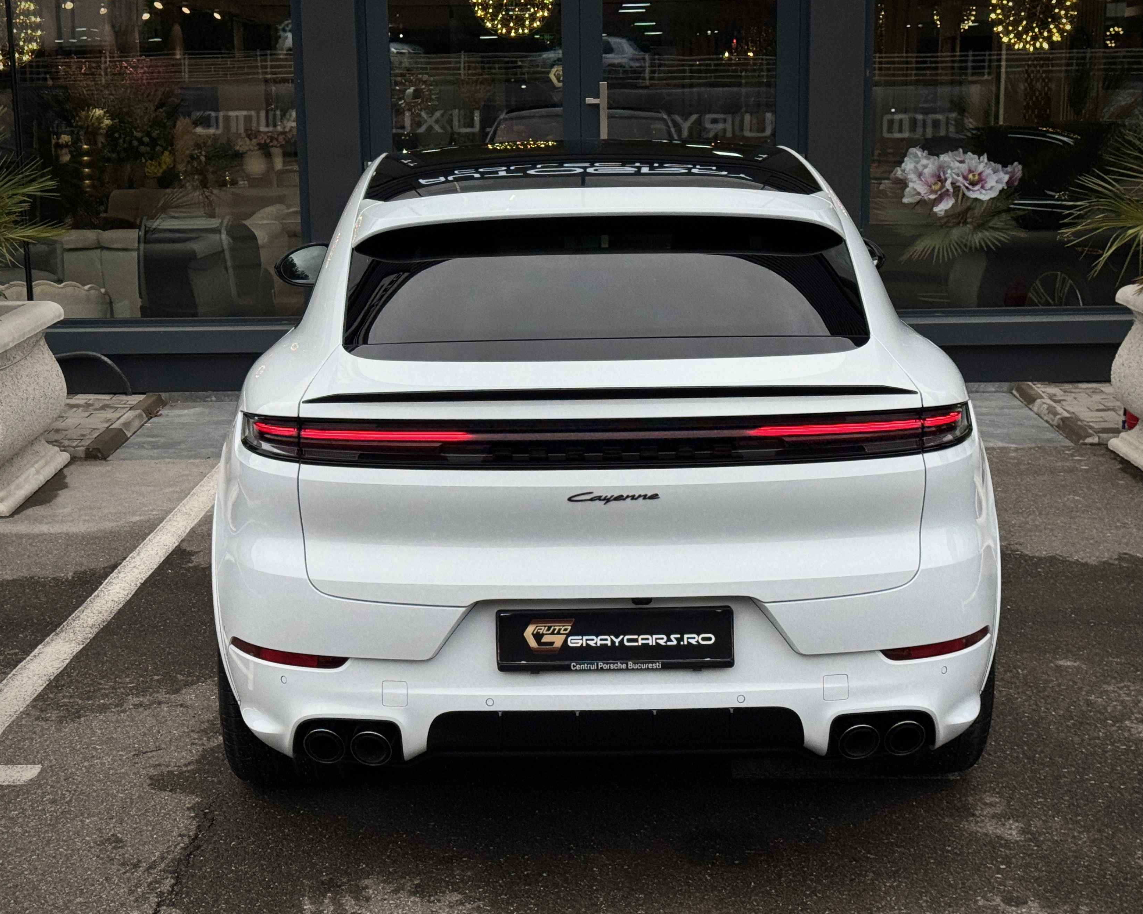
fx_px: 1725
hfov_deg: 36.7
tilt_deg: -11.0
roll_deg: +1.0
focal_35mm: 51
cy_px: 459
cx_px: 580
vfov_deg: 29.7
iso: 64
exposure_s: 1/1094
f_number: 1.78
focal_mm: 6.76
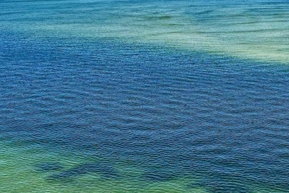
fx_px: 554
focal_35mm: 69
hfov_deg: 28.9
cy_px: 113
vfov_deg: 19.7
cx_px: 209
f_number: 2.8
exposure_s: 1/3200
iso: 100
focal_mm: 8.4
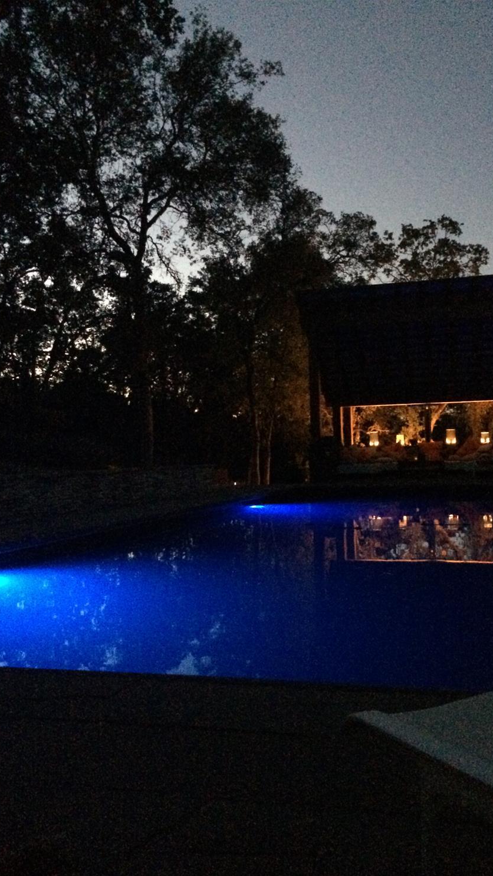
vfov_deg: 59.5
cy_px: 442
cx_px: 304
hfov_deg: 35.5
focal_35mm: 33
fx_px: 767
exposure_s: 1/15
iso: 2500
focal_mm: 4.12
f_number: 2.2
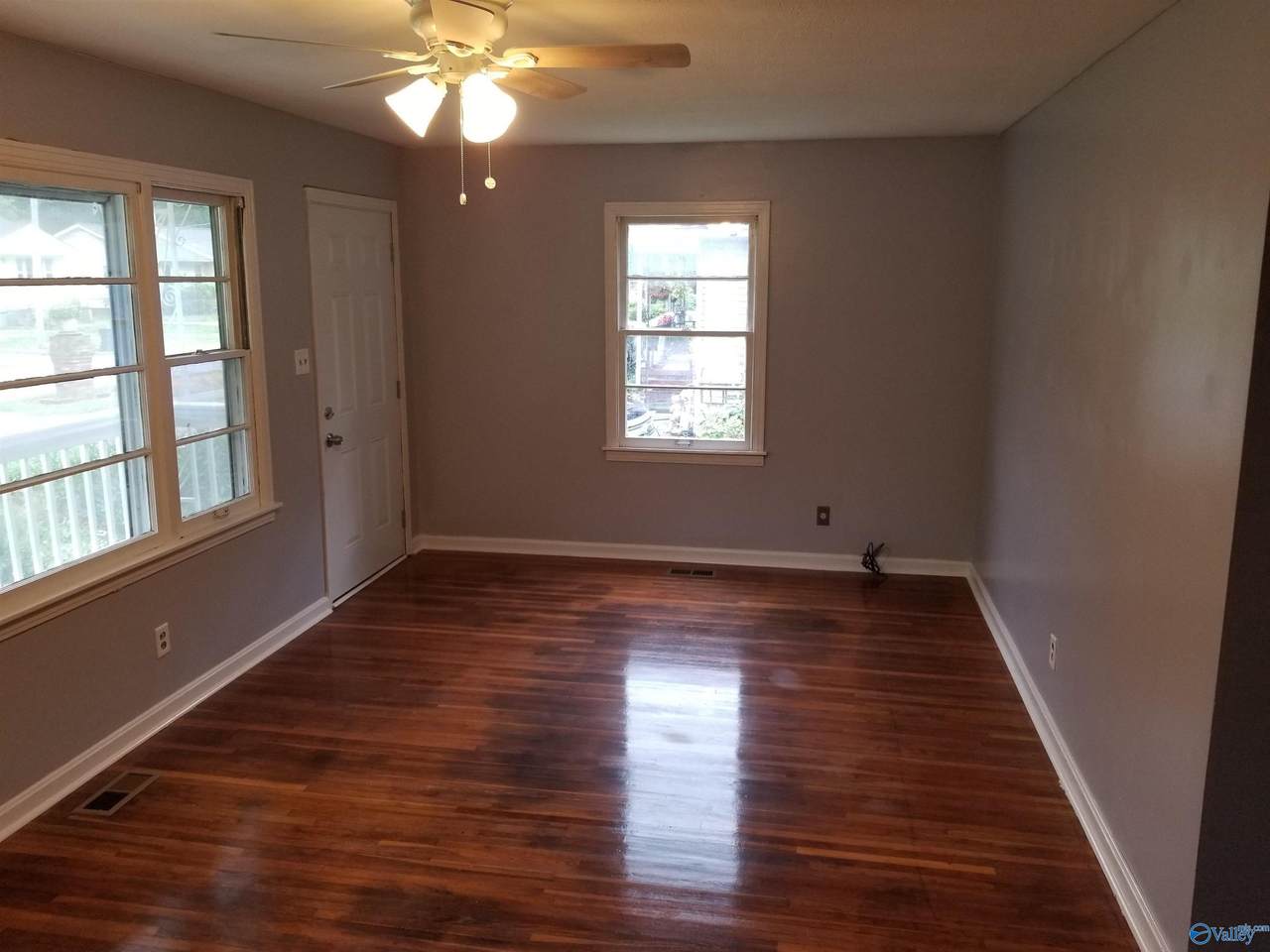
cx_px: 635
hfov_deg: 67.3
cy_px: 476
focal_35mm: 26
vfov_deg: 53.1
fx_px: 954
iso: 125
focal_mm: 4.3
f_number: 1.7
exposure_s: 1/60
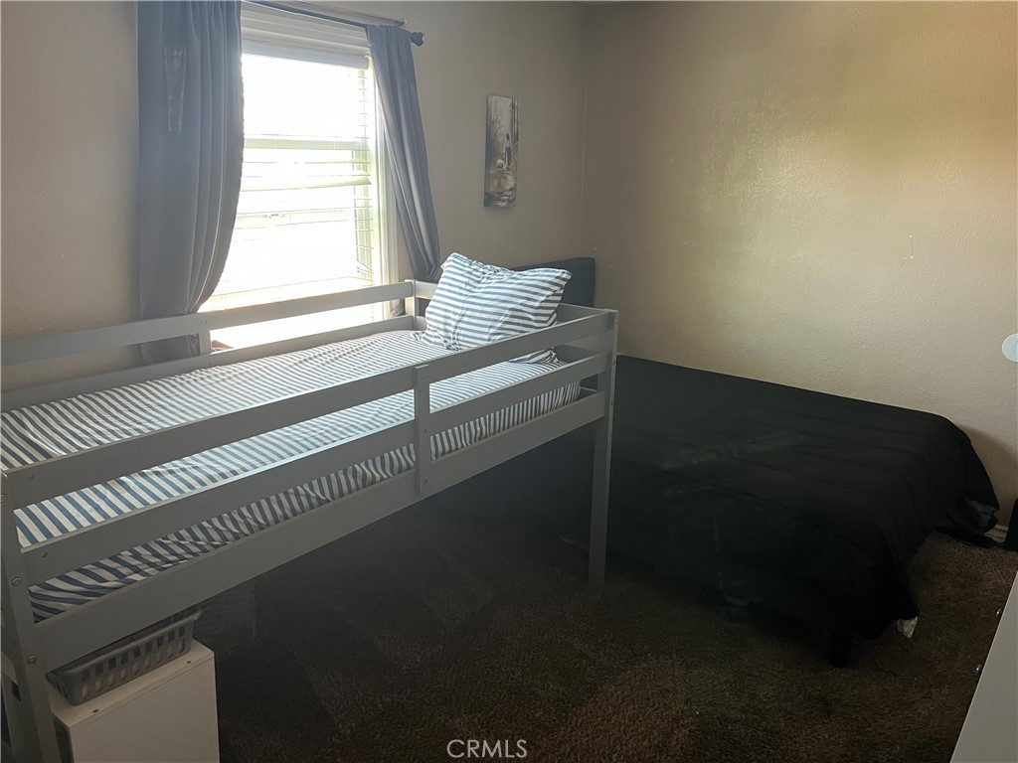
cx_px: 509
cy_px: 382
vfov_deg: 53.1
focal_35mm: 26
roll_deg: -1.1
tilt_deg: -16.6
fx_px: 765
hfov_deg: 67.3
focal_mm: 5.7
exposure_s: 1/60
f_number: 1.5
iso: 200
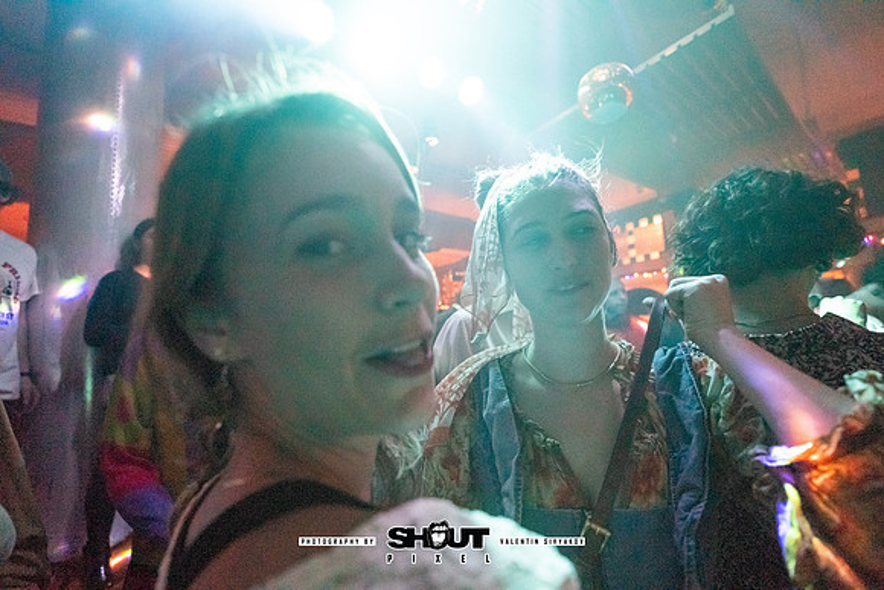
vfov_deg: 81.2
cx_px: 442
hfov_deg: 104.2
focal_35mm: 14
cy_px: 295
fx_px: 344
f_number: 2.8
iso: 3200
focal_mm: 14
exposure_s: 1/200
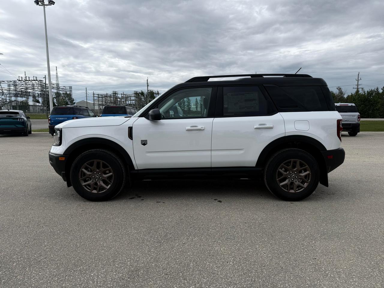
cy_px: 144
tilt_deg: -6.1
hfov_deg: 71.6
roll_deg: +0.7
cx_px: 192
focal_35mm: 24
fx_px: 266
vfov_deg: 56.8
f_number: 1.78
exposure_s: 1/6711
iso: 80
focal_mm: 6.76
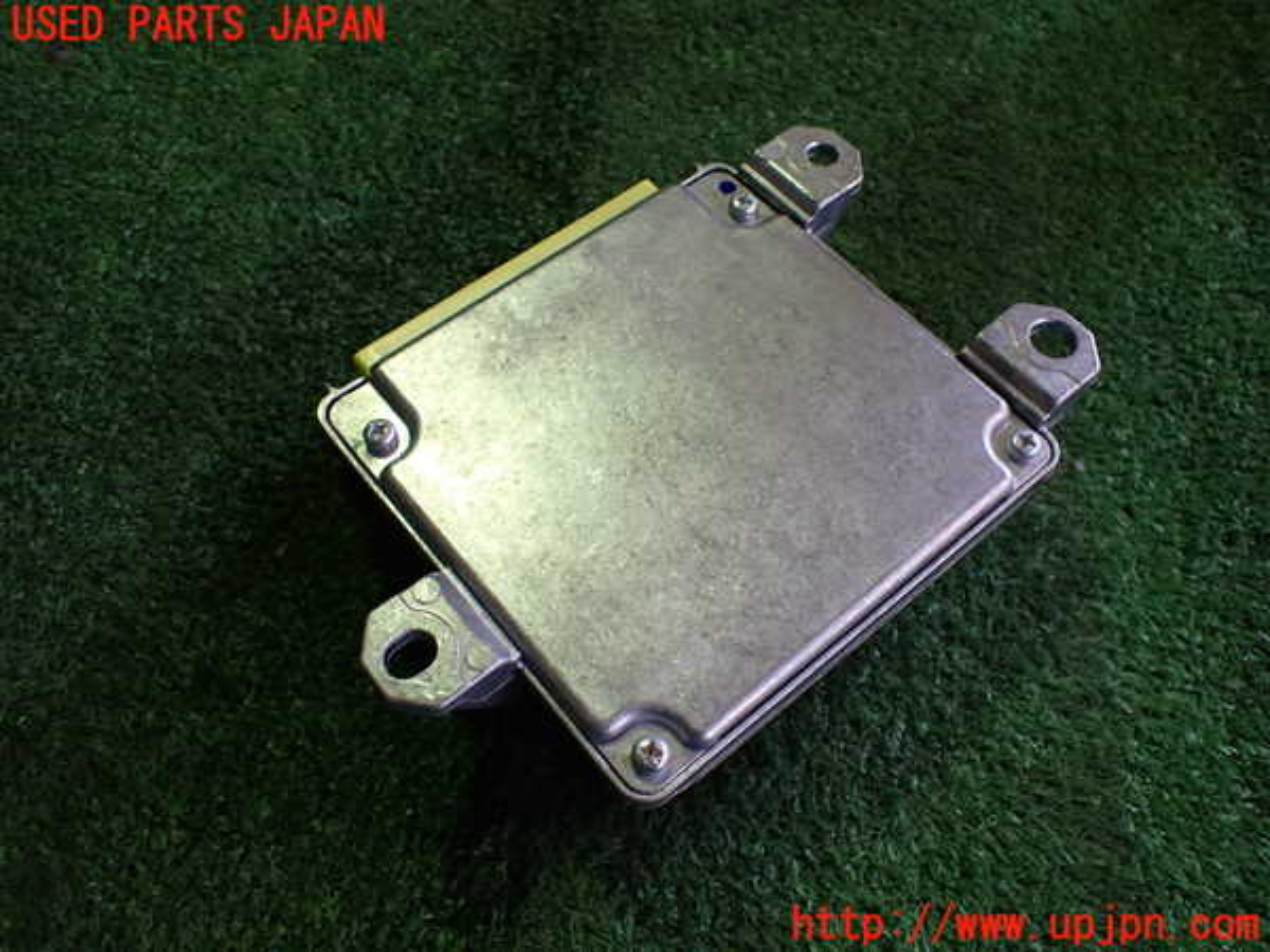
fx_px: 1101
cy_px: 476
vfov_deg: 46.8
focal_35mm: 30
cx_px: 635
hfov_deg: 60.0
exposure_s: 1/125
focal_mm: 5.4
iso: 320
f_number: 2.3
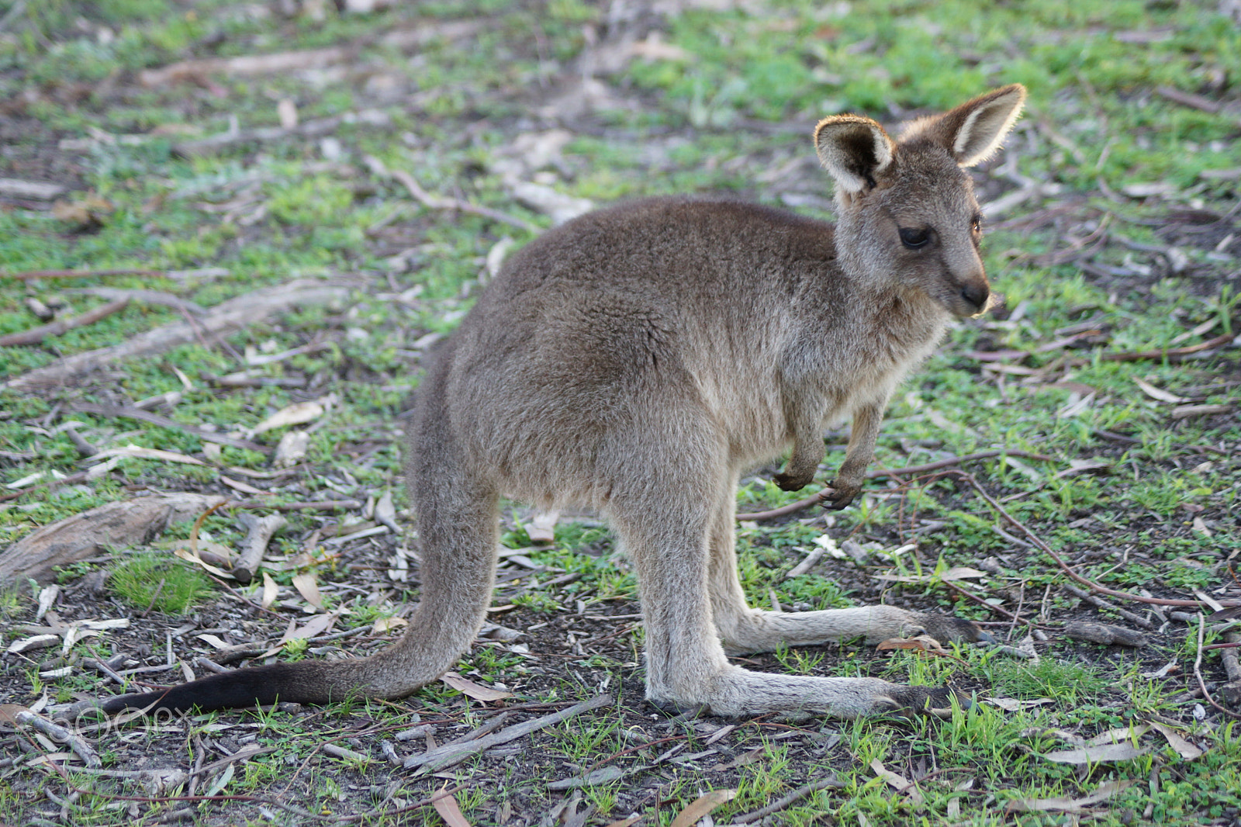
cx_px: 620
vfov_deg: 10.2
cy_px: 414
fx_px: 4652
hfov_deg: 15.2
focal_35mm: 135
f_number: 4
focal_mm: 90
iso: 400
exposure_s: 1/125
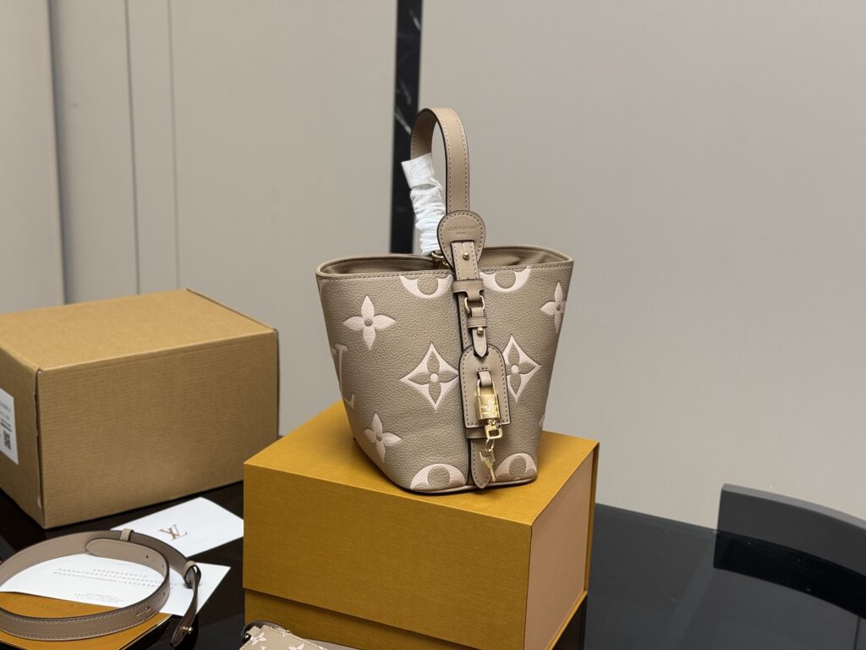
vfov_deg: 30.3
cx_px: 433
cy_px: 325
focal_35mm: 48
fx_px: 1201
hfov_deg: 39.7
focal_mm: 6.76
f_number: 1.78
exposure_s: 1/62
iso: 100
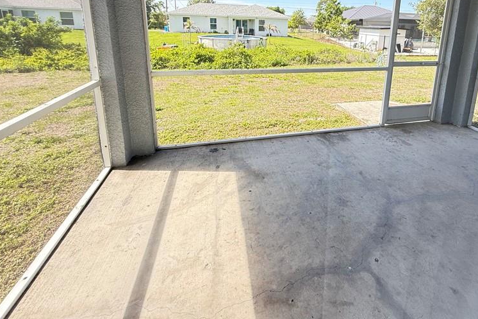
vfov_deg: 58.9
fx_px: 265
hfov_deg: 82.3
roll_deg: -1.8
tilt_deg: -12.4
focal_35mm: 20
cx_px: 300
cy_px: 83
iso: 64
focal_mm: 2.22
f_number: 2.2
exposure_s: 1/127
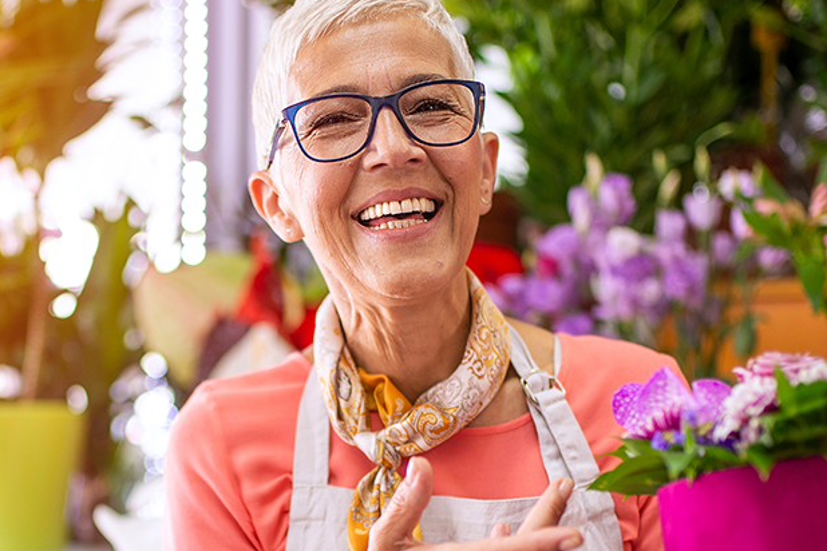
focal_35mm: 68
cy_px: 430
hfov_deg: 29.5
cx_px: 308
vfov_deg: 19.8
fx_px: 1562
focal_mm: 35
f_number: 1.4
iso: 200
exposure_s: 1/250
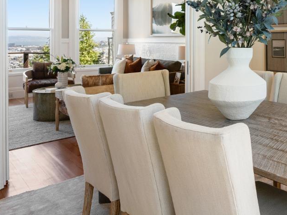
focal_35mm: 37
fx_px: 307
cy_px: 43
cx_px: 295
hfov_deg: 42.4
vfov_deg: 37.3
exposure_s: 1/50
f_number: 9
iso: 400
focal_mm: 16
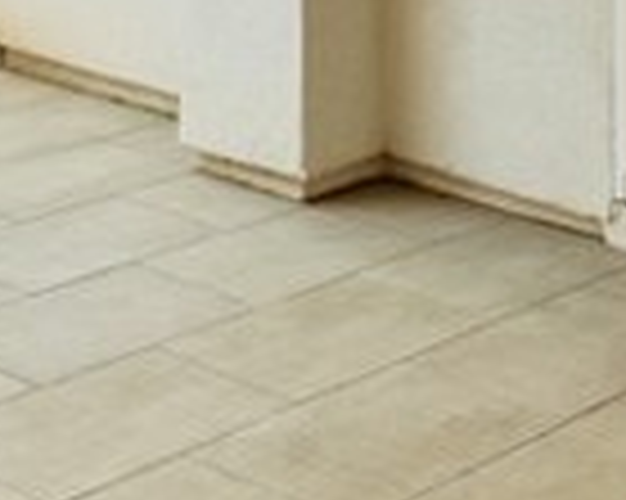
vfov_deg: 13.2
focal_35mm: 104
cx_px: -324
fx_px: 1925
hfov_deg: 16.7
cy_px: -430
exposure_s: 1/250
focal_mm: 15
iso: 320
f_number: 8
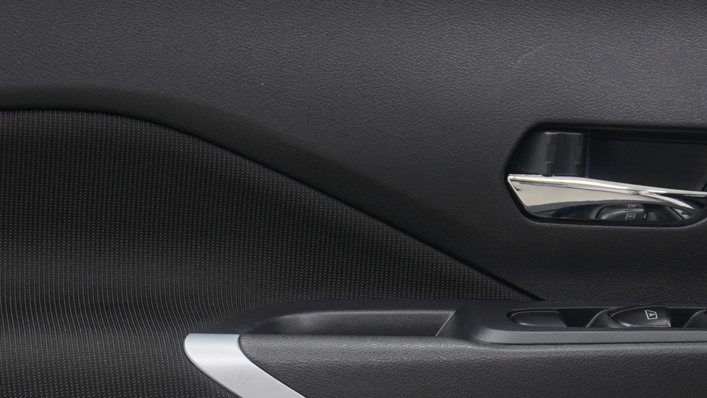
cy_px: 440
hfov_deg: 18.5
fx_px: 2175
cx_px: 408
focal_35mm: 116
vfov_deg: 10.3
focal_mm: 24
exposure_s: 1/60
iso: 160
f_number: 4.5
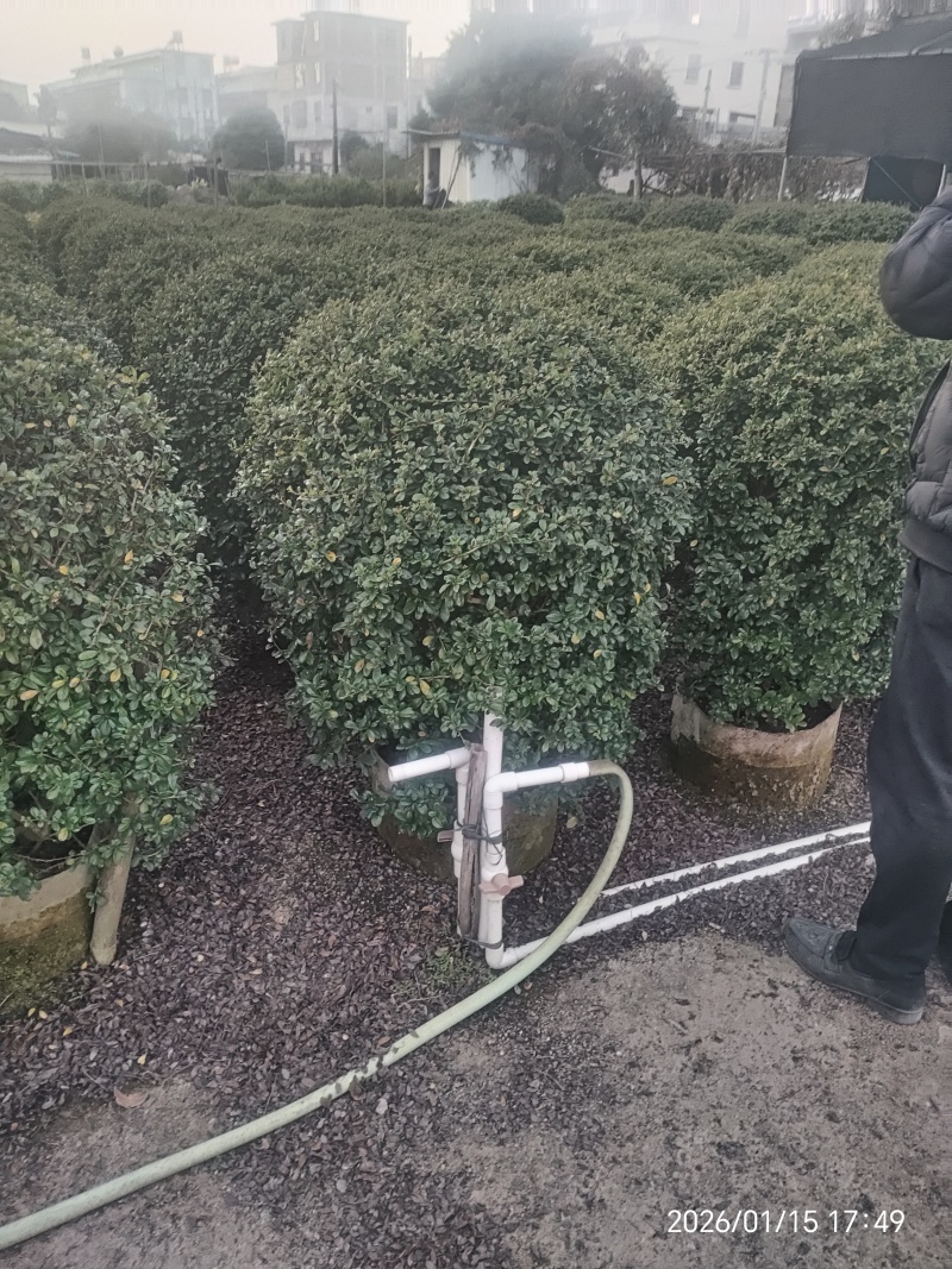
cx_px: 476
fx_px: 954
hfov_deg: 53.1
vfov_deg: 67.3
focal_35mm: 26
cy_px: 634
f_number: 1.8
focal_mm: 4.26
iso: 1069
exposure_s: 1/25
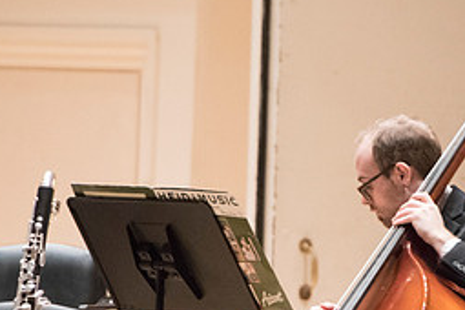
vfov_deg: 1.5
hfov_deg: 2.3
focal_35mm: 910
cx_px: 356
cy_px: 340
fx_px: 11753
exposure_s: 1/160
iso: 12800
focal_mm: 400
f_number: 6.3
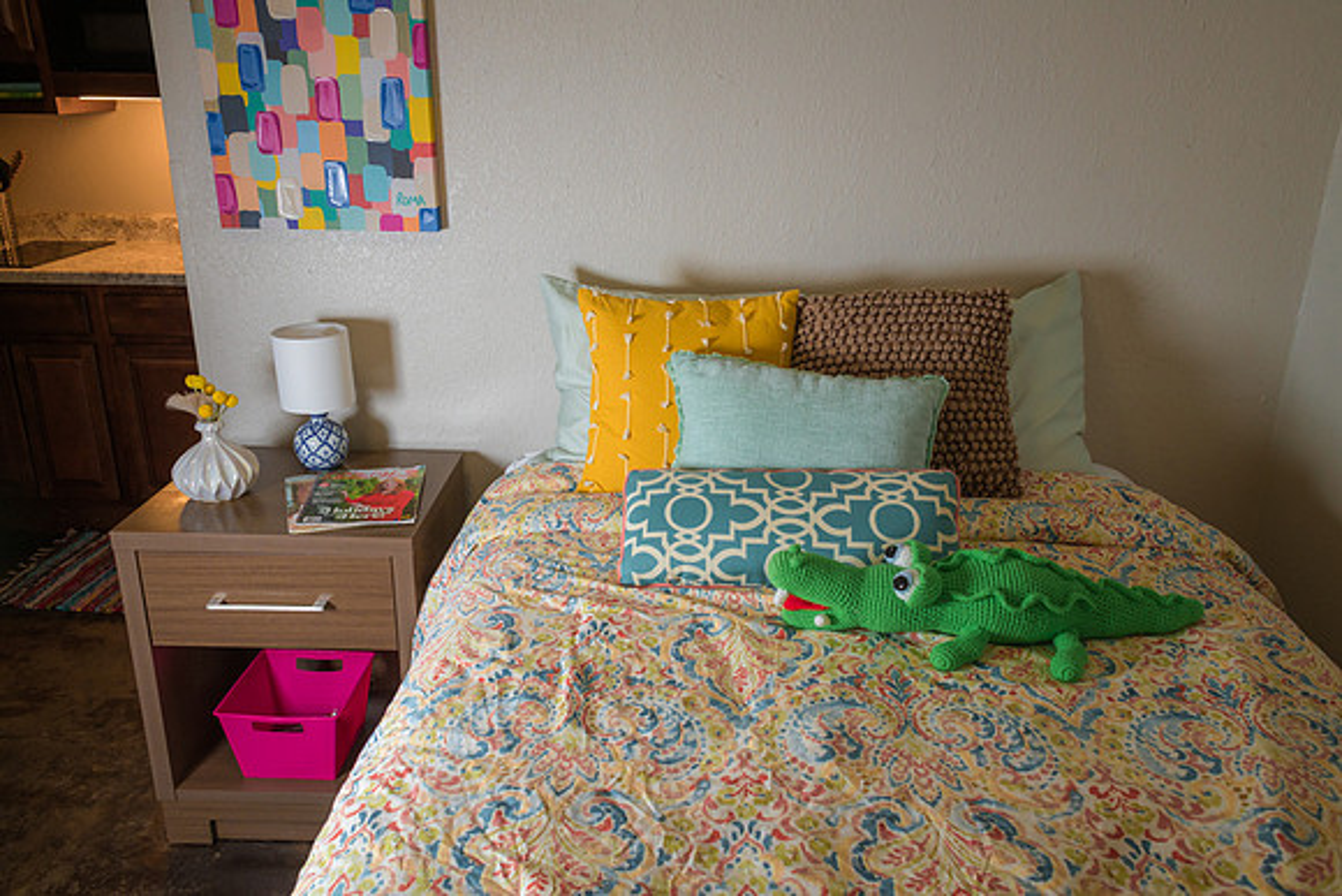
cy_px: 448
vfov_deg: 46.4
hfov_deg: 65.5
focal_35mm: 28
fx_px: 1044
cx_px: 671
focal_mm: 28
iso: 1000
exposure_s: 1/160
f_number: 8
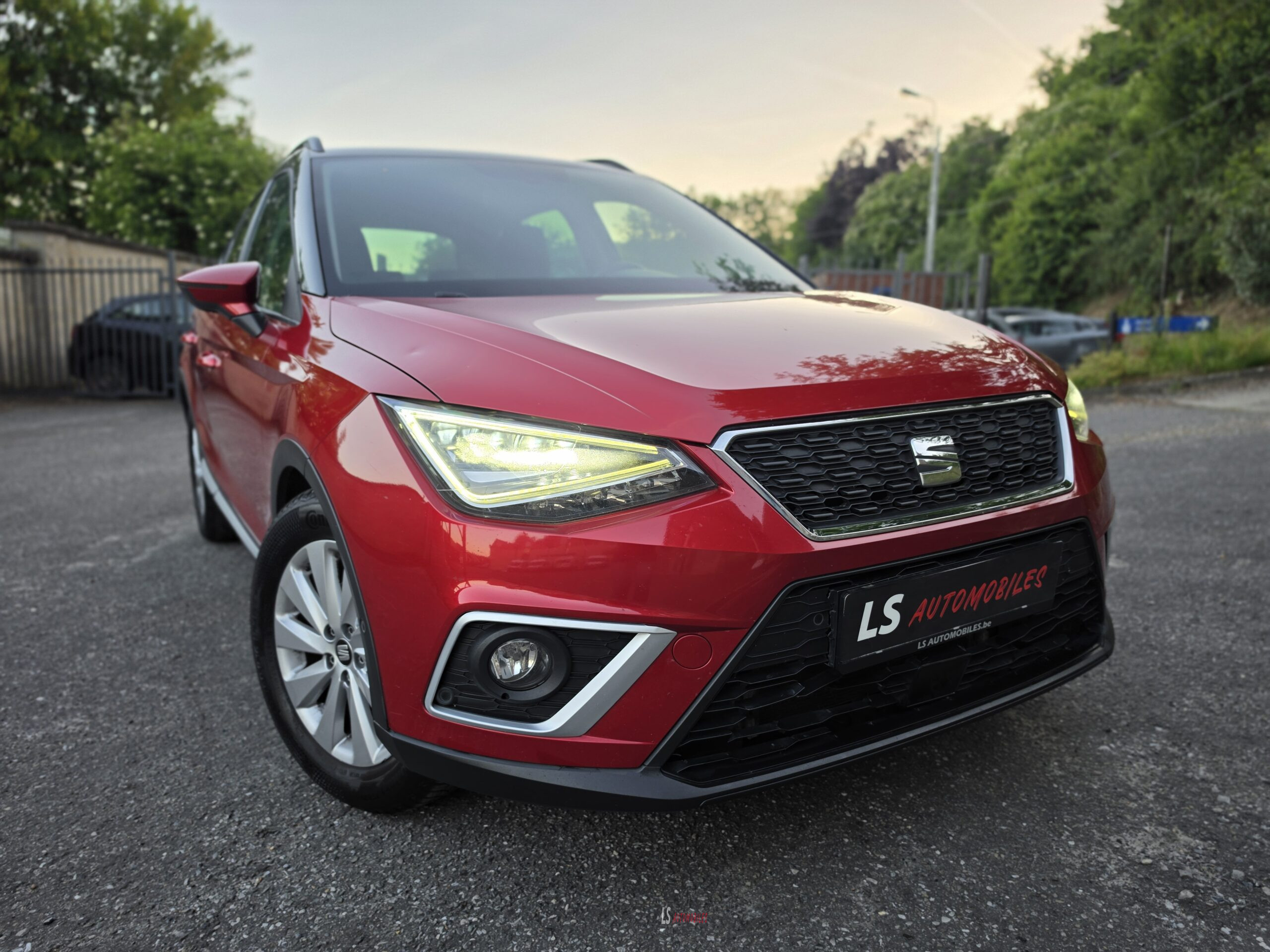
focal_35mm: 23
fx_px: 844
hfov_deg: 73.9
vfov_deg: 58.9
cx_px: 635
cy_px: 476
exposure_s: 1/66
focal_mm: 6.5
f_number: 1.4
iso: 12
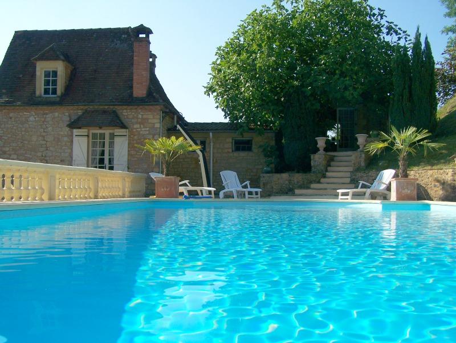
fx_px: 501
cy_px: 172
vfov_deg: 37.8
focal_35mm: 38
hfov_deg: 49.0
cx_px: 228
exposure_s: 1/800
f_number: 4
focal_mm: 6.3
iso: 80
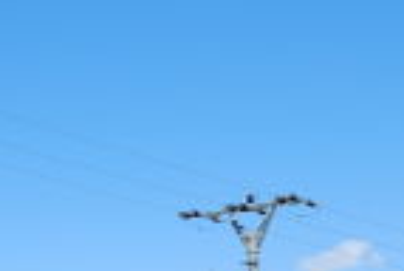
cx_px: 40
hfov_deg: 15.4
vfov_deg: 10.3
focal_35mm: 131
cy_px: 360
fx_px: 1473
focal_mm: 26
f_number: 8
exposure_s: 1/250
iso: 100
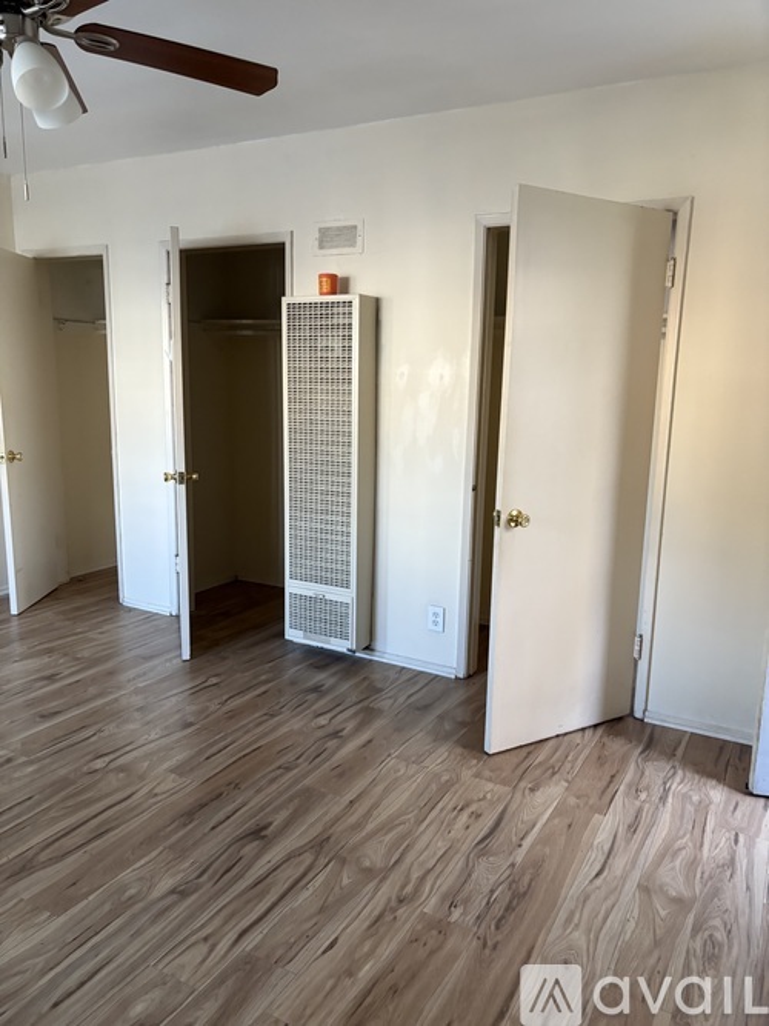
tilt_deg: -10.8
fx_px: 770
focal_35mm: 26
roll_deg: -1.9
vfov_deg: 67.3
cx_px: 384
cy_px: 513
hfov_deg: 53.0
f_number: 1.6
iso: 250
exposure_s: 1/60
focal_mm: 5.96
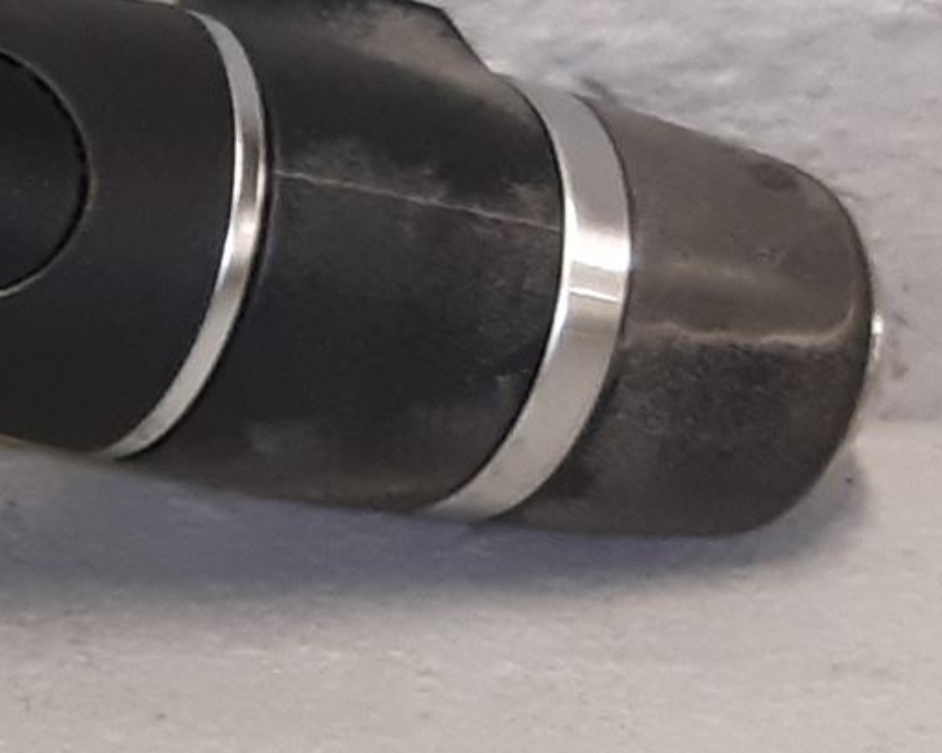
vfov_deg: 15.1
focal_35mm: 102
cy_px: 412
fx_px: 2844
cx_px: -630
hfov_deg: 16.4
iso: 160
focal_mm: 3.93
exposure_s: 1/50
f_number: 1.7
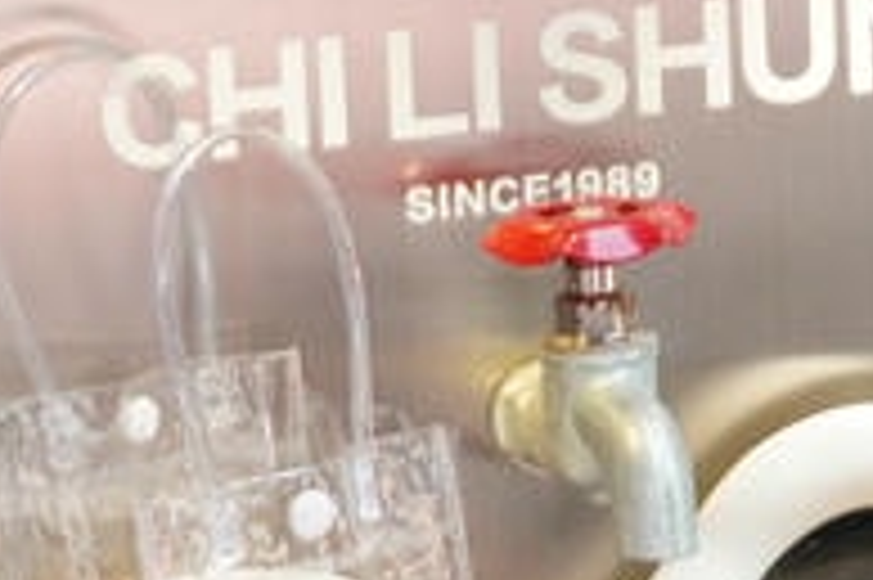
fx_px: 9209
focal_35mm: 380
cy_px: 315
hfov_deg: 5.4
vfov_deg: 3.6
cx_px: 1296
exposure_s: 1/80
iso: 250
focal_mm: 41
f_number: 5.6
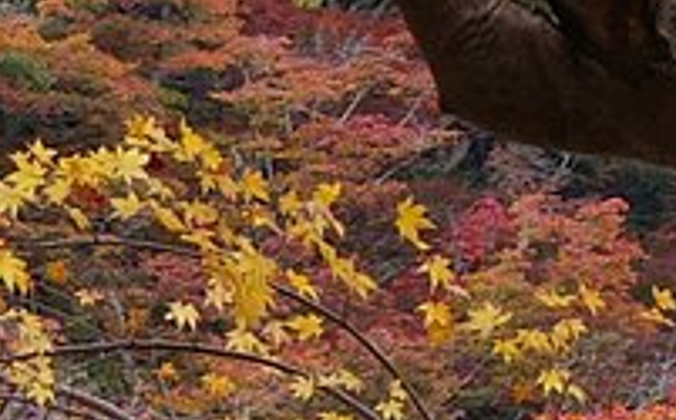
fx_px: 11480
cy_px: 536
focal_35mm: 624
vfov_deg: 2.1
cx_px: -367
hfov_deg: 3.4
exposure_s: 1/50
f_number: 11
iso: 400
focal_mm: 80
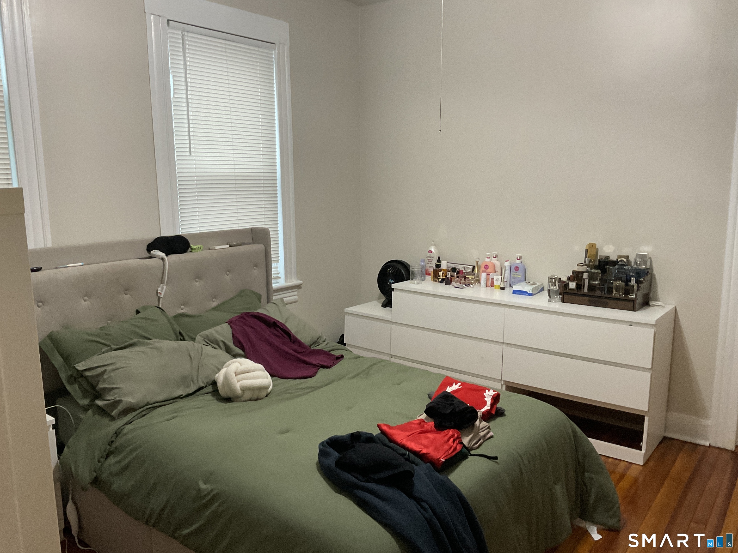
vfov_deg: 48.2
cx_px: 369
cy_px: 276
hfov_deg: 61.7
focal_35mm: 29
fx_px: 618
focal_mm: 3
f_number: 1.8
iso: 160
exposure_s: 1/60
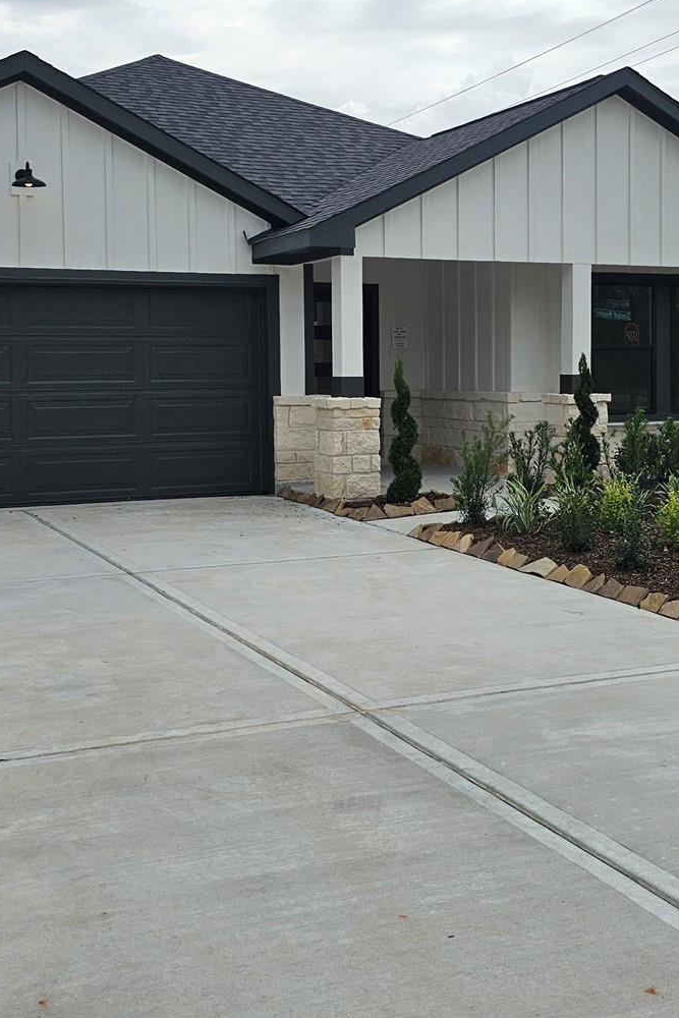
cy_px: 409
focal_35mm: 49
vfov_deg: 40.2
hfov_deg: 27.4
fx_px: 1386
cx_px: 444
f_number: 1.7
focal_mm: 6.3
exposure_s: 1/1677
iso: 12
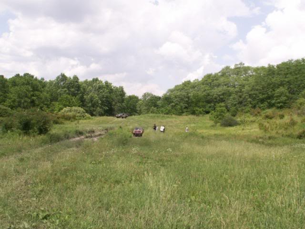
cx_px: 152
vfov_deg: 38.7
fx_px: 326
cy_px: 114
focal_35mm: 37
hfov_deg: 50.1
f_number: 7.1
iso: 50
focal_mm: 6.21
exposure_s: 1/200
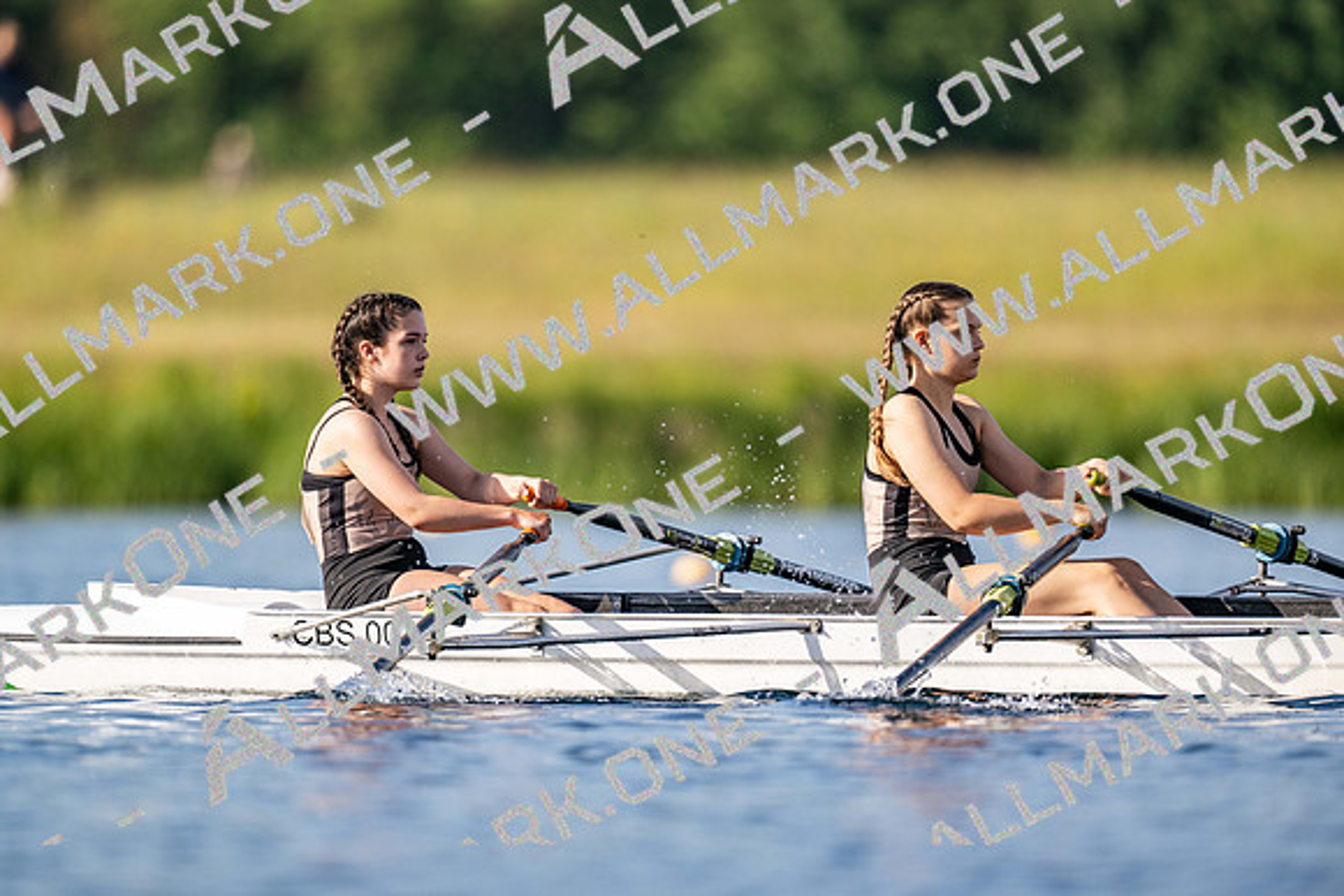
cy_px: 448
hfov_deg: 3.4
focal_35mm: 600
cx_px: 672
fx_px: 22404
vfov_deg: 2.3
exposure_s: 1/2500
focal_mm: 600
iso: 280
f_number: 4
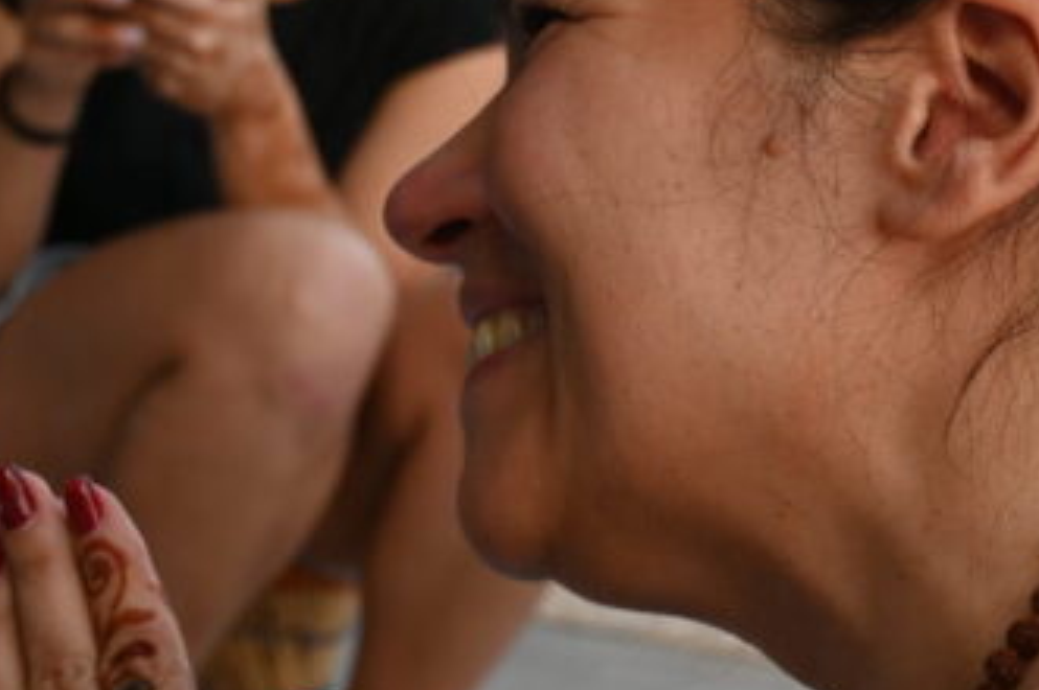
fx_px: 2899
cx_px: 665
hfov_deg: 20.3
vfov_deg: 13.6
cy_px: 268
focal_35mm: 101
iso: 125
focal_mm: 32.5
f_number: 5.6
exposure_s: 1/250
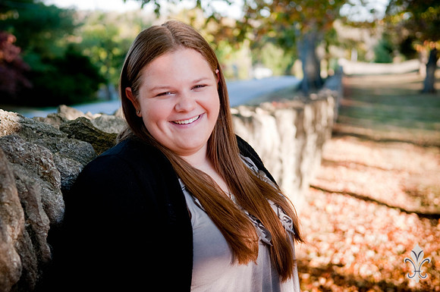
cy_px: 146
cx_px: 220
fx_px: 732
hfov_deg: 33.4
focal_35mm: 60
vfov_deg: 22.6
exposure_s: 1/400
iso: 200
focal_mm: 40
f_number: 2.8
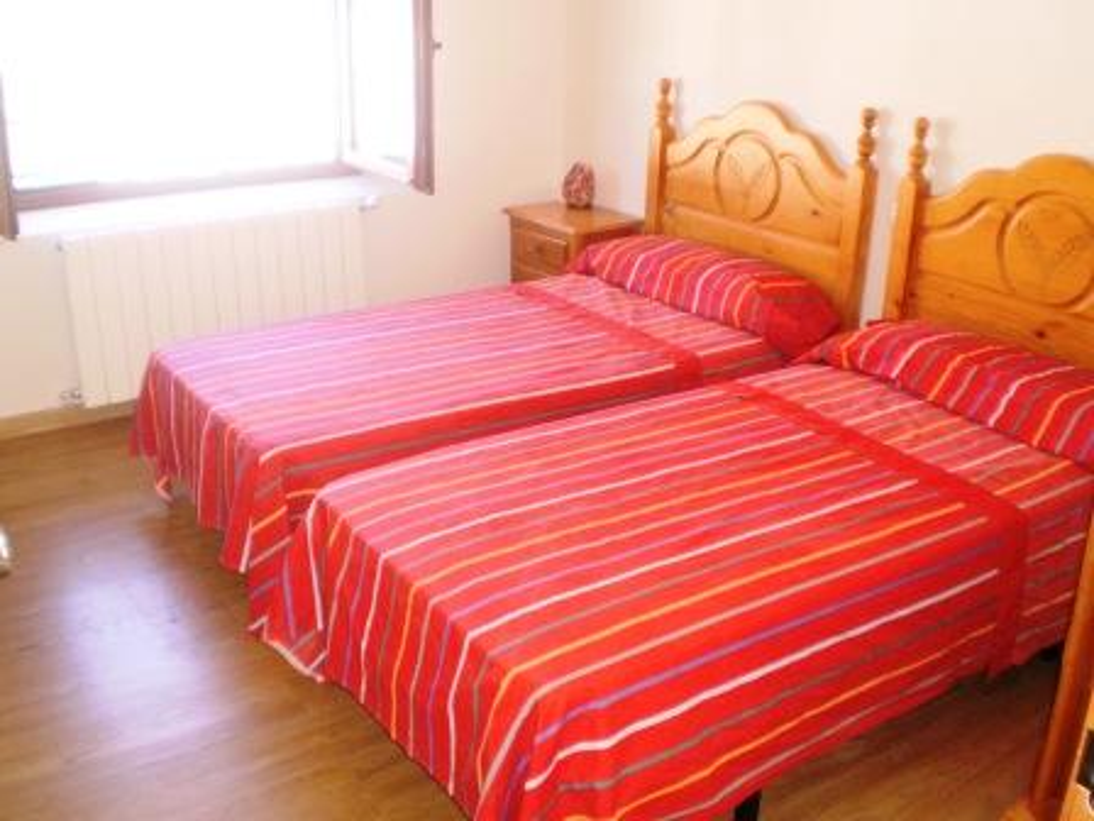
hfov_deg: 51.4
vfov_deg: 39.7
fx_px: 1138
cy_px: 410
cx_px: 547
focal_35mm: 36
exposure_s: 1/30
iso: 200
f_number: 3.1
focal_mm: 6.3
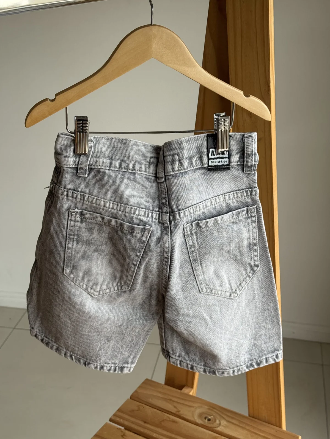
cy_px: 220
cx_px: 165
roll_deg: -0.8
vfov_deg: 39.7
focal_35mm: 48
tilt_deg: -24.5
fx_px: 610
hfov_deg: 30.3
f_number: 1.78
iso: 80
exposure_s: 1/235
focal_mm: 6.76
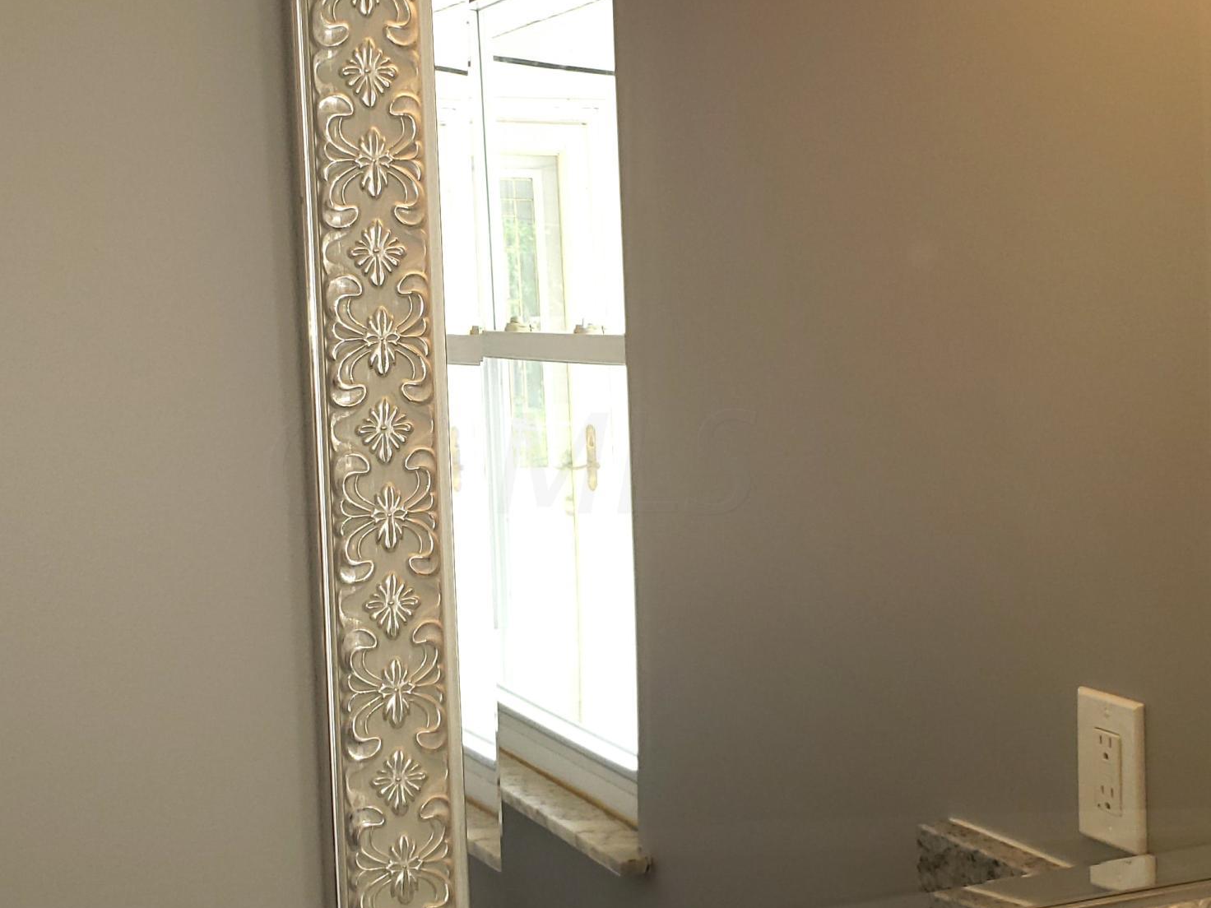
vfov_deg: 27.5
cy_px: 461
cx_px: 510
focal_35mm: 53
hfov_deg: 36.1
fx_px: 1854
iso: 64
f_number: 1.5
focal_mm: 4.3
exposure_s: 1/120
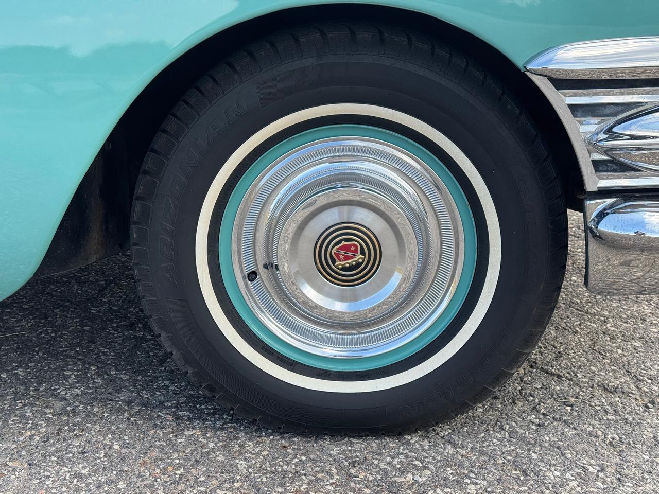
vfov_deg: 30.3
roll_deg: +0.3
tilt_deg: -17.3
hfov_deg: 39.7
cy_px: 247
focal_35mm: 48
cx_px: 330
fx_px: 914
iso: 64
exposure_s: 1/621
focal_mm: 6.76
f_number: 1.78
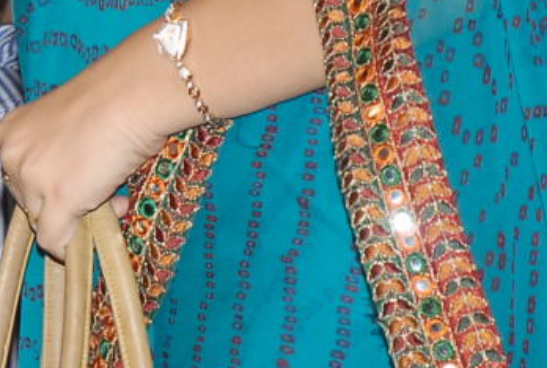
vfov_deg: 3.2
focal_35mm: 427
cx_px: -360
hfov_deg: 4.8
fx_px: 6505
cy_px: -418
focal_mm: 62
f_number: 5.6
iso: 400
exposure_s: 1/100
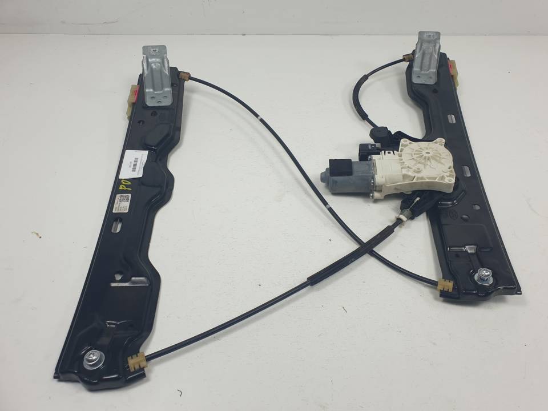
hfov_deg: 67.3
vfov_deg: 53.1
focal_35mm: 26
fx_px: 412
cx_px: 274
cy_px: 206
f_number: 2.4
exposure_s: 1/282
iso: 50
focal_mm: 4.3
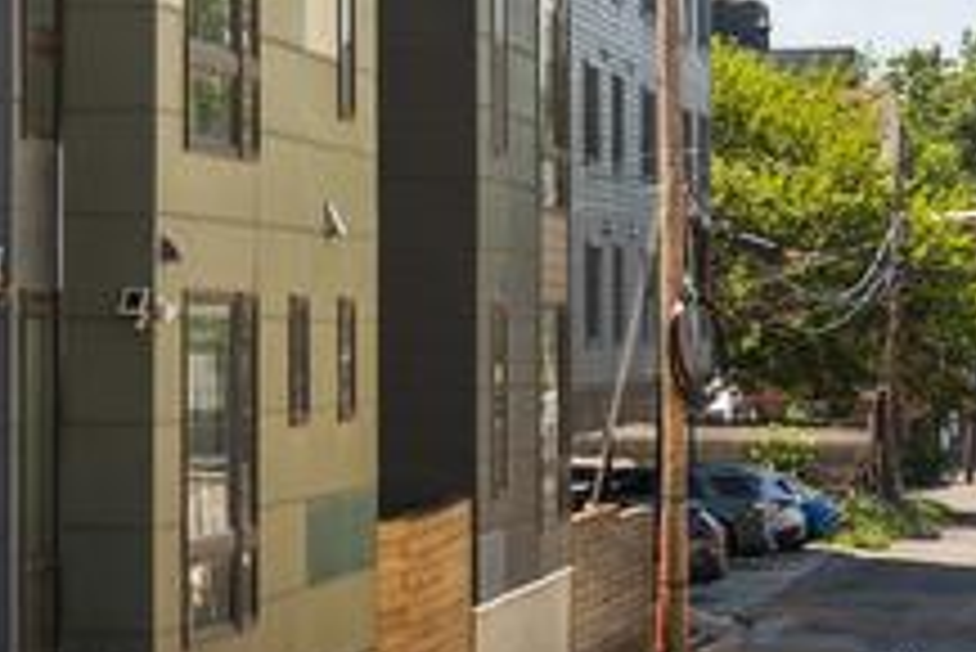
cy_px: -304
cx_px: -369
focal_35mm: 151
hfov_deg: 13.0
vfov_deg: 8.9
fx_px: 4096
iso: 200
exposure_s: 1/250
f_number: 7.1
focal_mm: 32
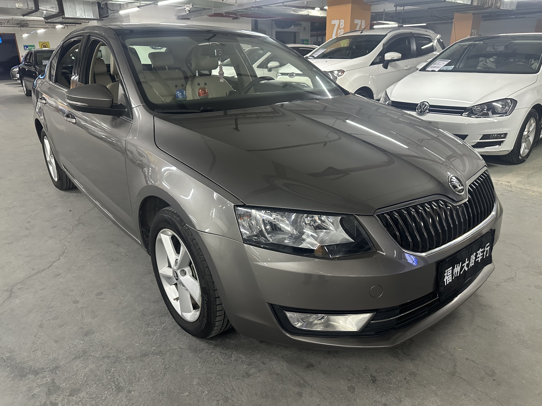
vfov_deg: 56.8
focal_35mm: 24
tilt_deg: -20.9
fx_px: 376
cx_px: 271
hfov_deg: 71.6
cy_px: 203
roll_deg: +0.8
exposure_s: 1/60
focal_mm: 6.86
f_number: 1.78
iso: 500
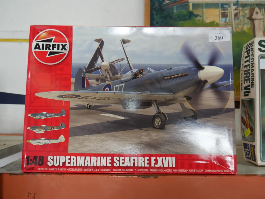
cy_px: 100
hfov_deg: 56.8
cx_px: 132
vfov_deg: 44.2
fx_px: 245
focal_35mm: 32
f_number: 3.6
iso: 400
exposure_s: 1/60
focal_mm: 16
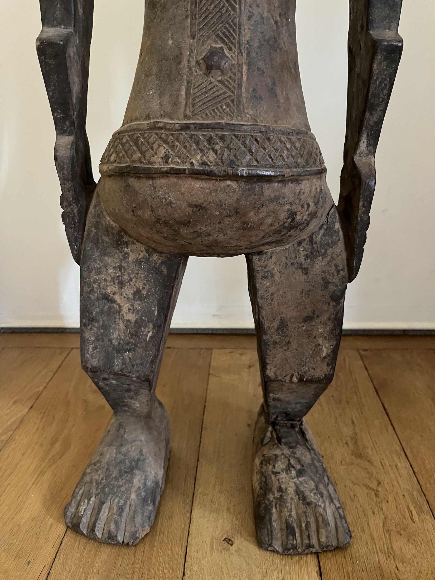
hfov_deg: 53.1
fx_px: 436
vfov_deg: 67.3
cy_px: 290
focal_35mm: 26
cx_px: 218
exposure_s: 1/30
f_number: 1.6
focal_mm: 5.1
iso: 640
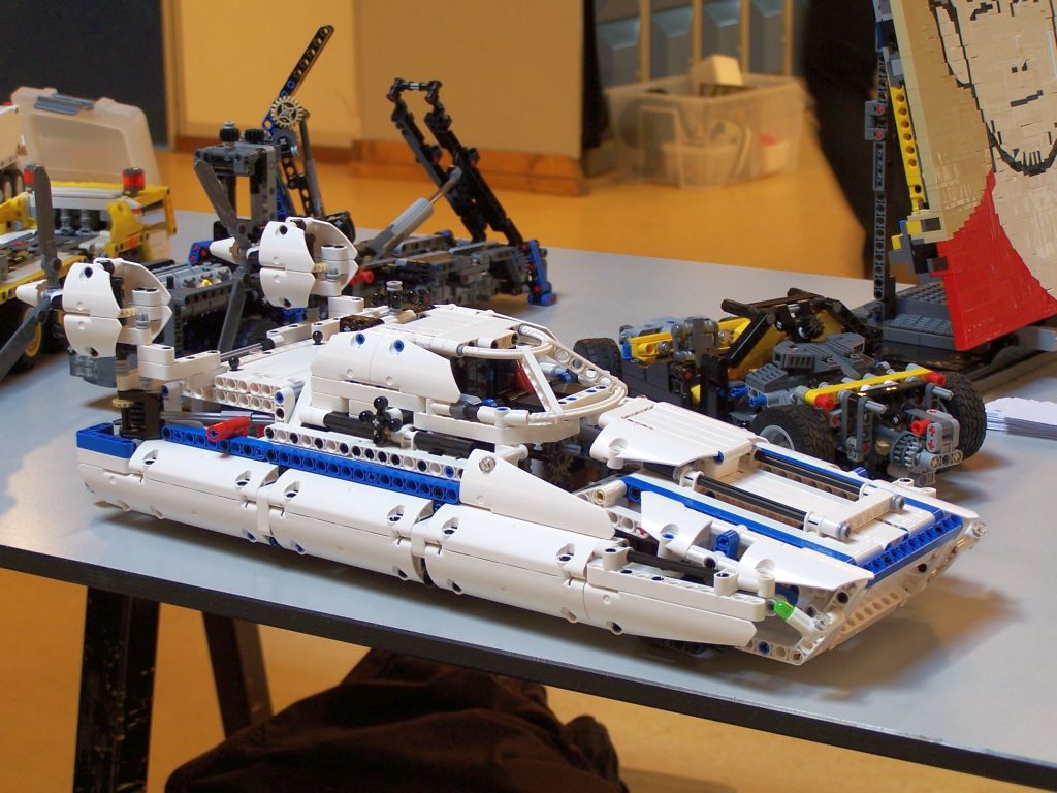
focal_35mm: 75
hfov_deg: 26.0
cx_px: 528
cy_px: 396
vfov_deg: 19.6
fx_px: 2290
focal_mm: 12.4
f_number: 3.2
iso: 80
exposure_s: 1/10
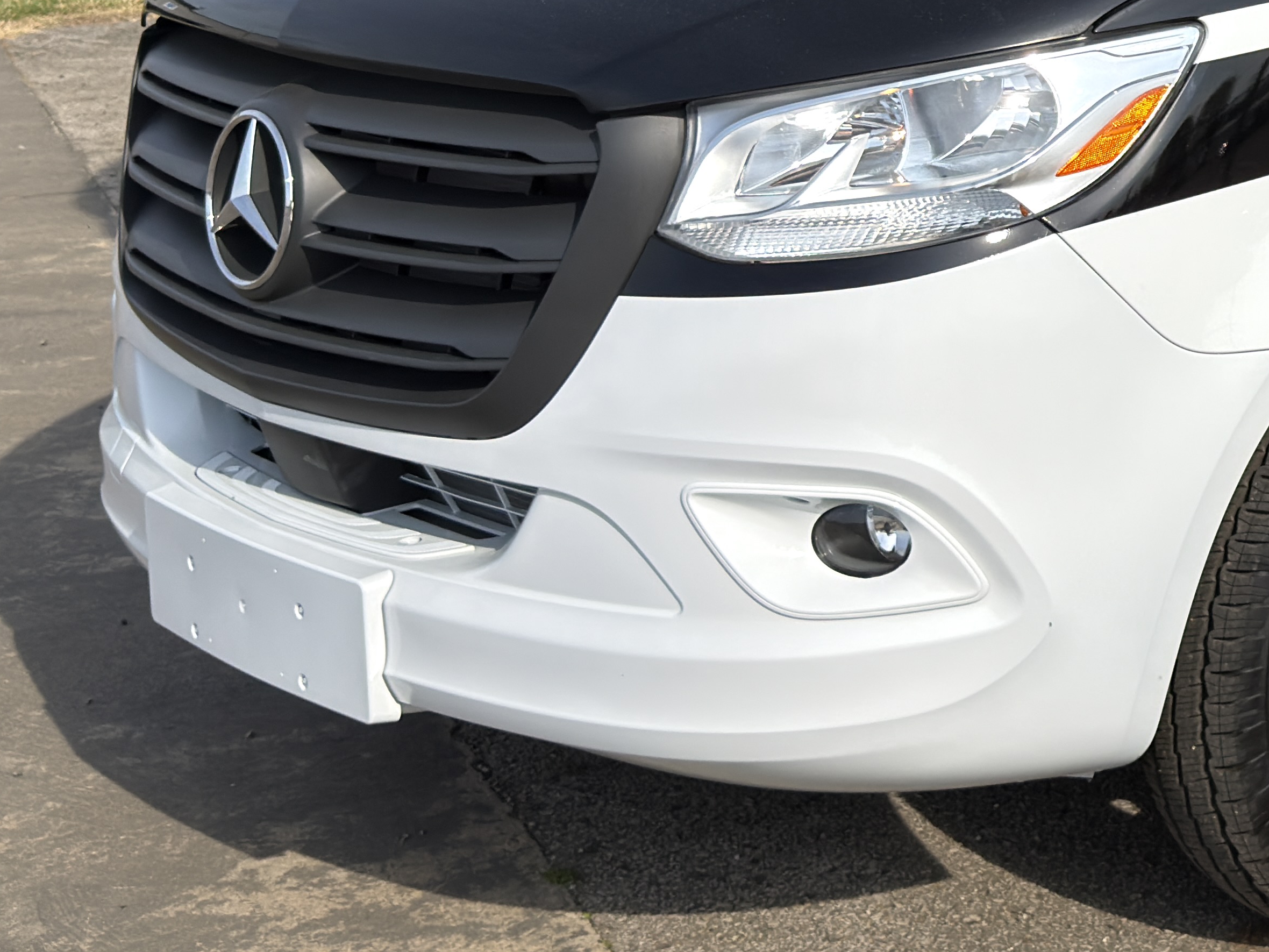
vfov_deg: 17.1
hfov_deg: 22.1
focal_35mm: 82
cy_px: -230
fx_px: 3006
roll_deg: -0.1
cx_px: 1507
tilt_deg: -2.2
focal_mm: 6.76
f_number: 1.78
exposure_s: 1/4386
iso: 64
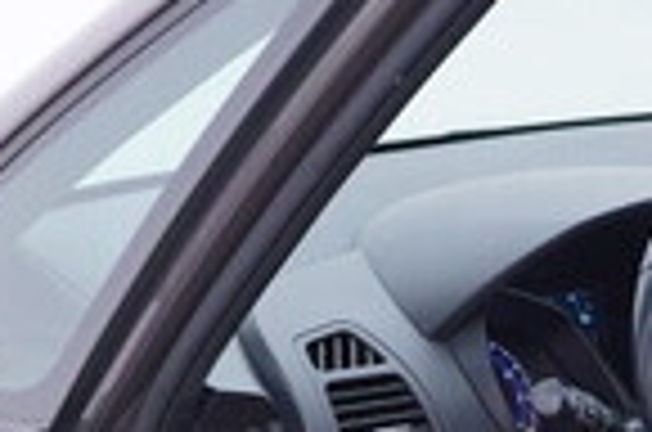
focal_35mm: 137
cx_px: 382
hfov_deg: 15.0
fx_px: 2476
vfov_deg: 9.8
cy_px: 556
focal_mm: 24
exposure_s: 1/50
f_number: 3.2
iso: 125
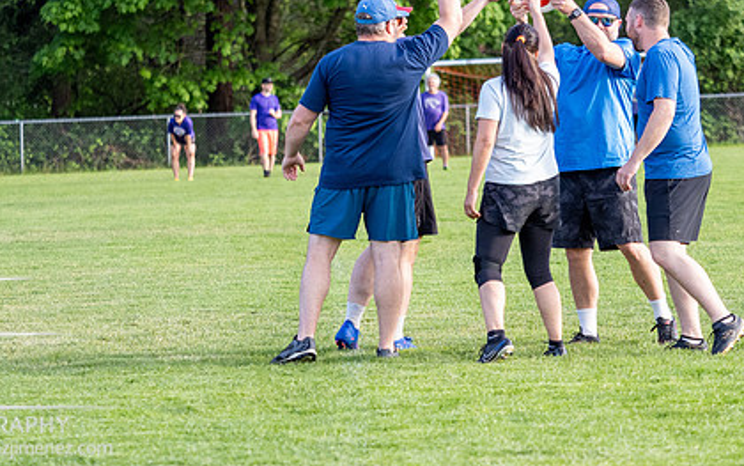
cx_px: 386
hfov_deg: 8.7
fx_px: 4869
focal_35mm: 240
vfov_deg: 5.5
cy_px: 84
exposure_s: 1/1000
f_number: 2.8
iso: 640
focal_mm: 82
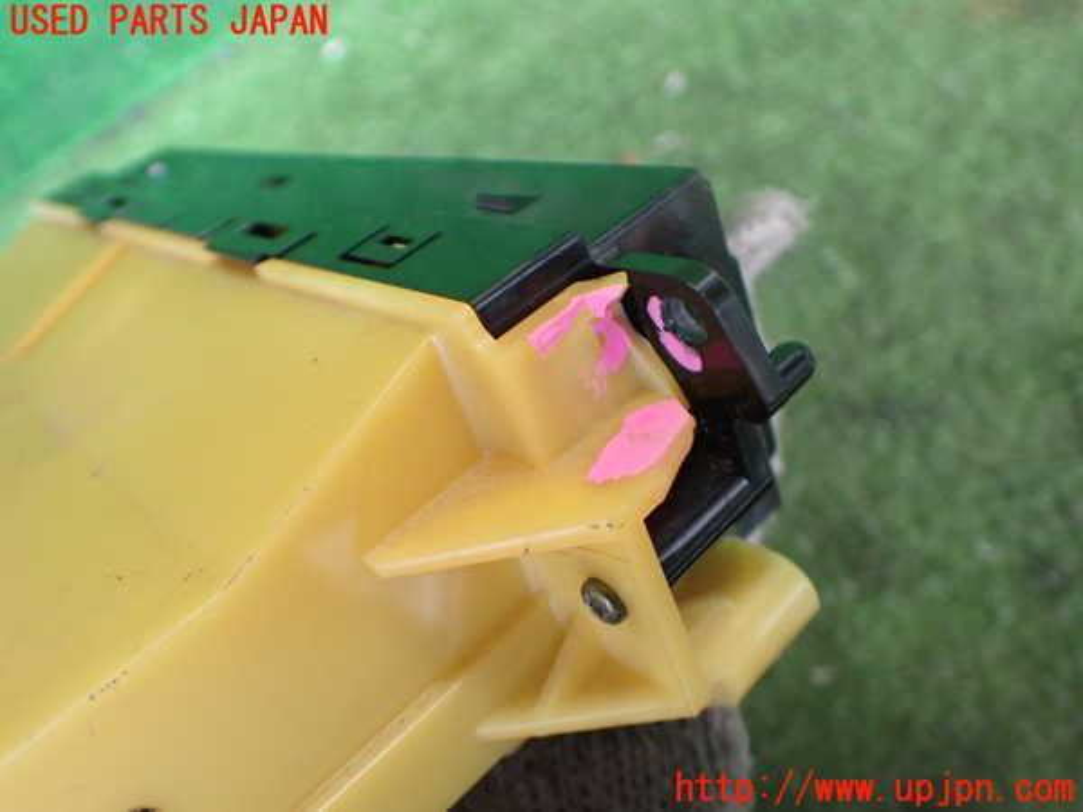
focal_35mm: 30
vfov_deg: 46.8
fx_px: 939
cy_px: 406
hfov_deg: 60.0
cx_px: 542
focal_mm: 5.4
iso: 800
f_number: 2.3
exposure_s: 1/125
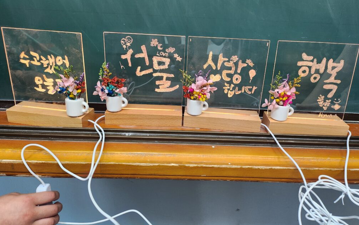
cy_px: 89
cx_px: 183
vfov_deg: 47.3
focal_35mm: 26
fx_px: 254
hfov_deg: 70.4
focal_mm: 5
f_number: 1.8
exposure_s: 1/120
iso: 320
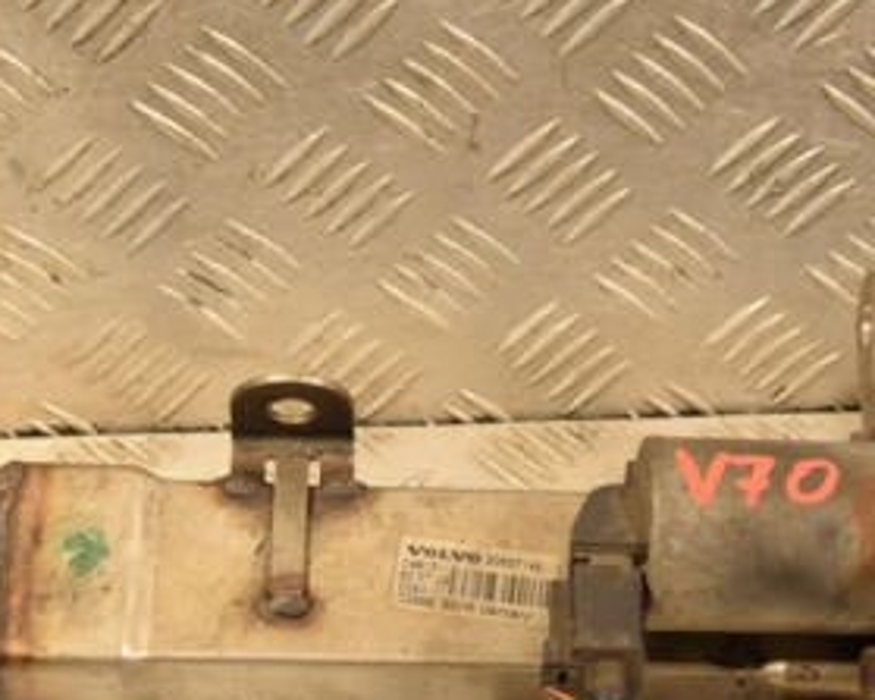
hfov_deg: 18.6
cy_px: 414
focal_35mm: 103
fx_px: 2666
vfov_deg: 14.9
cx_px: 612
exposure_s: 1/160
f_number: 6.3
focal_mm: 34
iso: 800
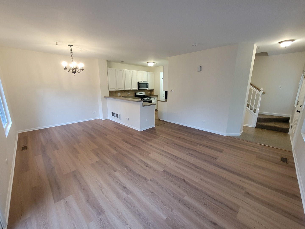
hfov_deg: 106.2
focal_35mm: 13
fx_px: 115
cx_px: 152
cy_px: 114
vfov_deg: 89.9
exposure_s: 1/60
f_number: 2.2
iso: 250
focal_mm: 2.2
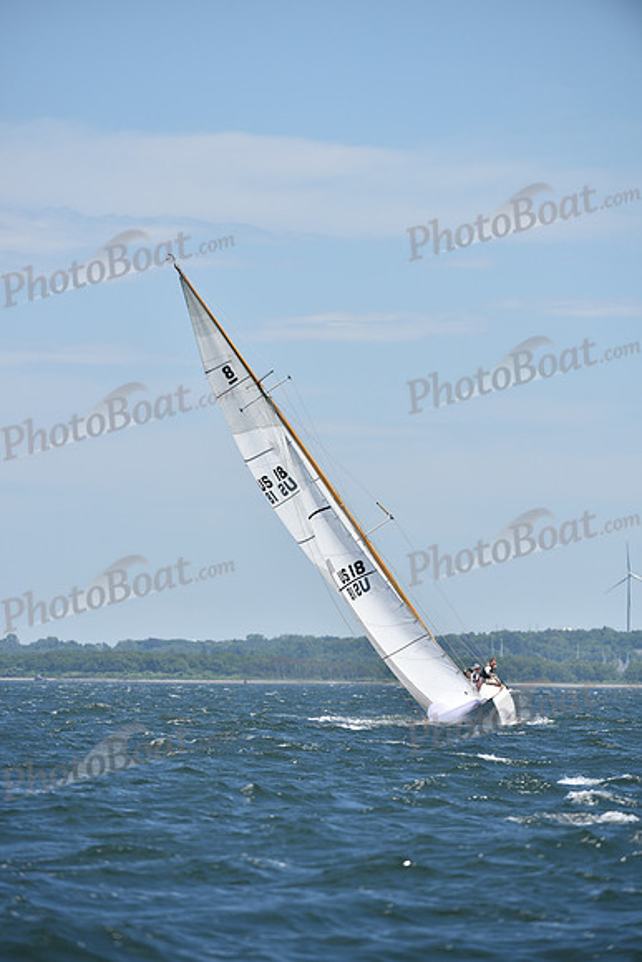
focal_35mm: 300
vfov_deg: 6.9
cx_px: 321
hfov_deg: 4.6
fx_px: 8020
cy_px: 481
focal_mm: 300
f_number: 5.6
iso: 250
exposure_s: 1/1600
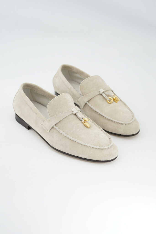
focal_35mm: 50
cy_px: 117
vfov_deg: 39.6
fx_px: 325
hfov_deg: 27.0
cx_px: 78
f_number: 6.3
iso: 640
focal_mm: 50
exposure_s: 1/15
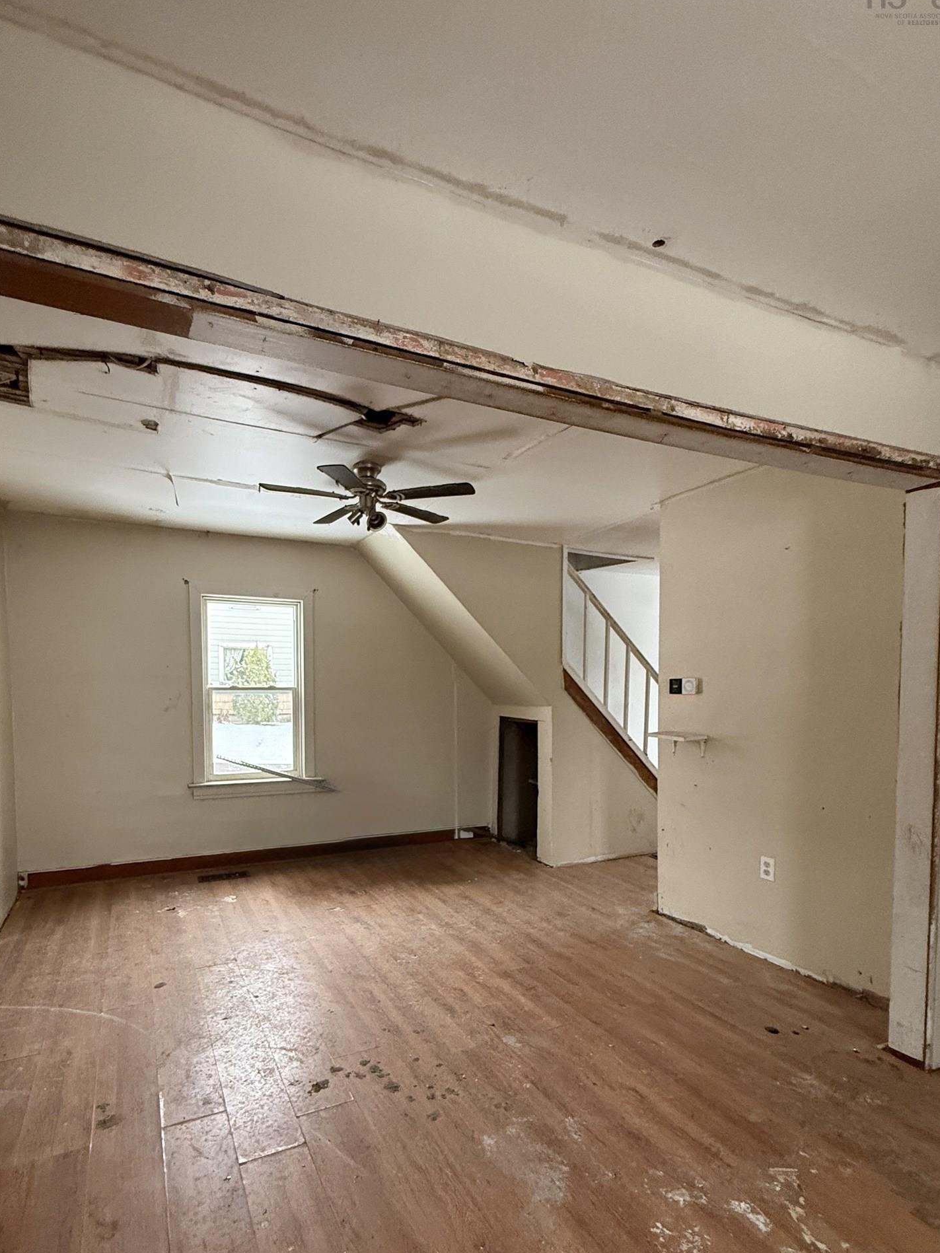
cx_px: 409
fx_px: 615
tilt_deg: -1.5
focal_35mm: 17
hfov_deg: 74.4
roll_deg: -0.3
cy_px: 721
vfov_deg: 90.4
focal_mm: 2.22
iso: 500
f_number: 2.2
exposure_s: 1/60
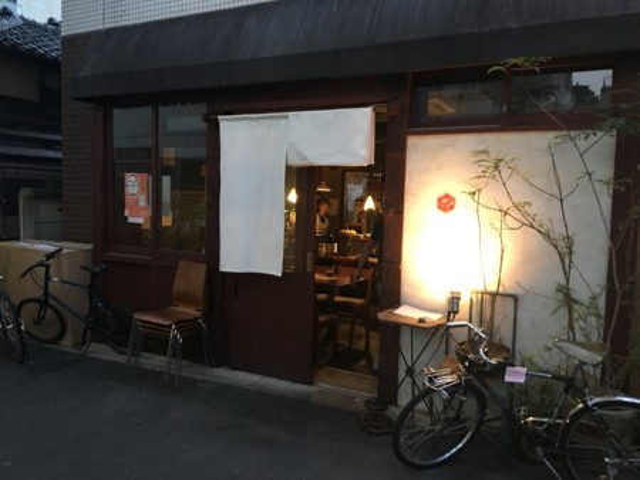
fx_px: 536
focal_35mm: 29
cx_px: 320
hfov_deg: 61.6
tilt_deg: -3.4
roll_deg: -1.6
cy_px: 240
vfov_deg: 48.3
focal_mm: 4.15
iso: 100
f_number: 2.2
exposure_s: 1/10
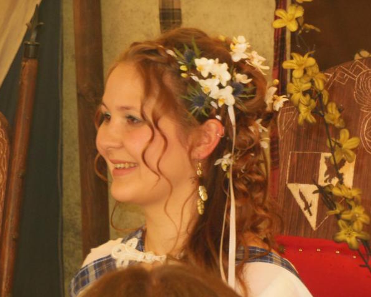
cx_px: 185
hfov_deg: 7.2
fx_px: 2930
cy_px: 149
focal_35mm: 267
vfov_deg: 5.8
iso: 1000
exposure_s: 1/60
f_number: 5.9
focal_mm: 45.4
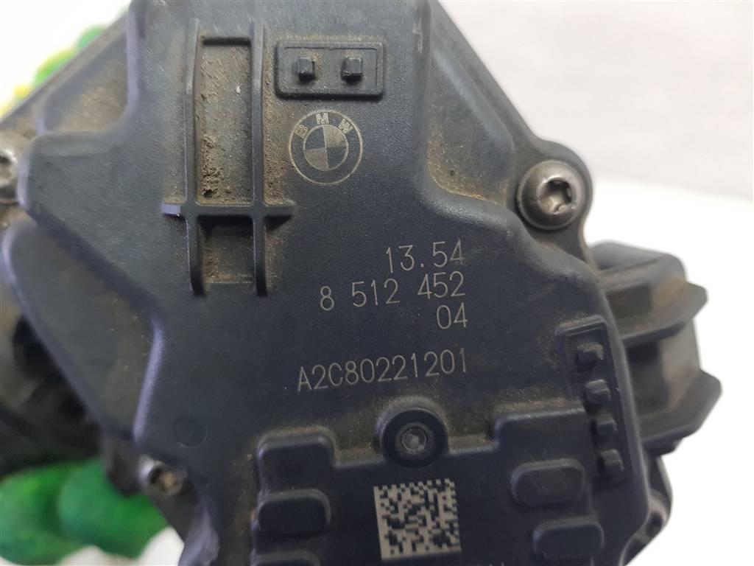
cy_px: 283
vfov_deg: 53.1
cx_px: 377
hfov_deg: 67.3
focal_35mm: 26
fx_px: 566
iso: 200
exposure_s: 1/100
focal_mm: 4.2
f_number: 1.7
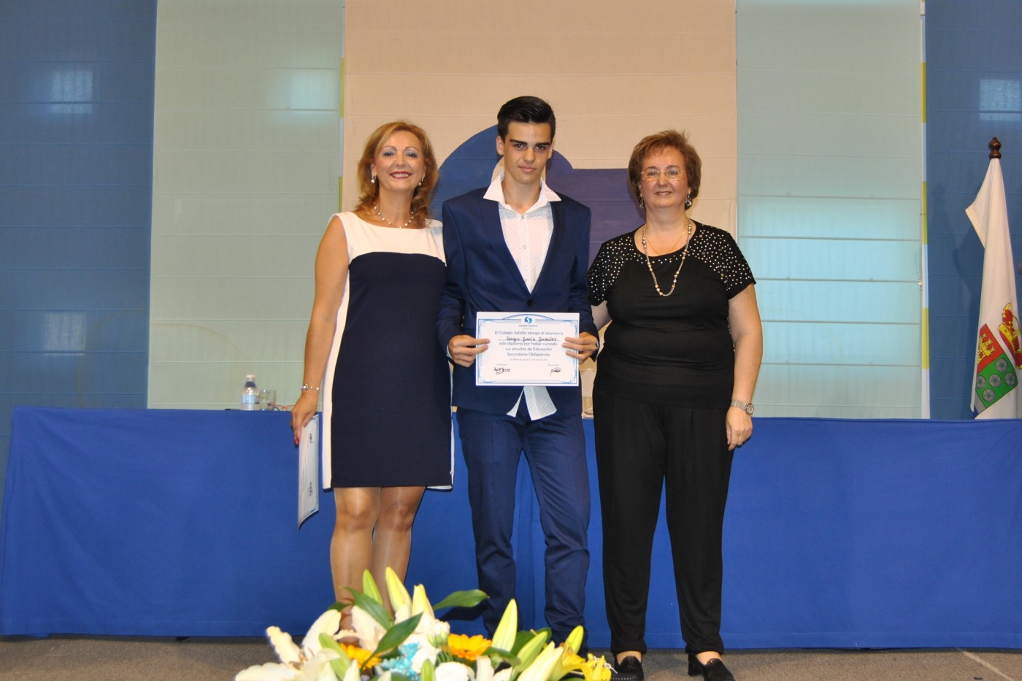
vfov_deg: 34.2
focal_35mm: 39
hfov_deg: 49.6
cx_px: 511
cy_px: 340
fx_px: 1107
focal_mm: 26
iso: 200
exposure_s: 1/60
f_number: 4
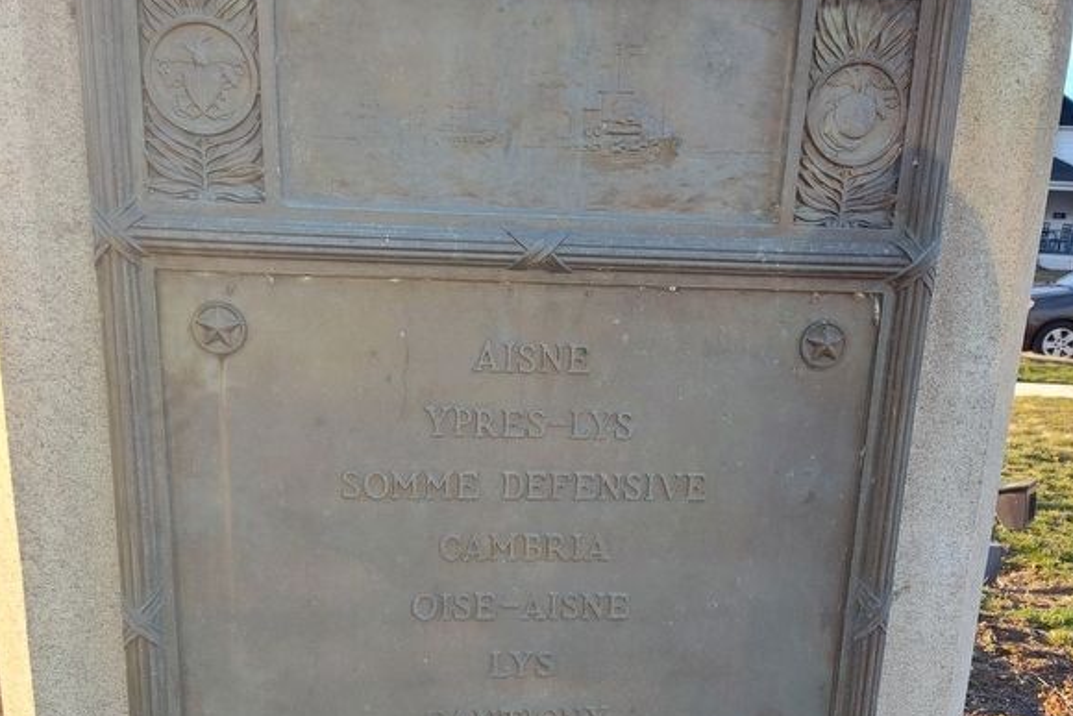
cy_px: 474
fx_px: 984
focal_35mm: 33
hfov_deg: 57.2
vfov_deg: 39.5
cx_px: 549
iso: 100
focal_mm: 5.56
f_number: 1.8
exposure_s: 1/202
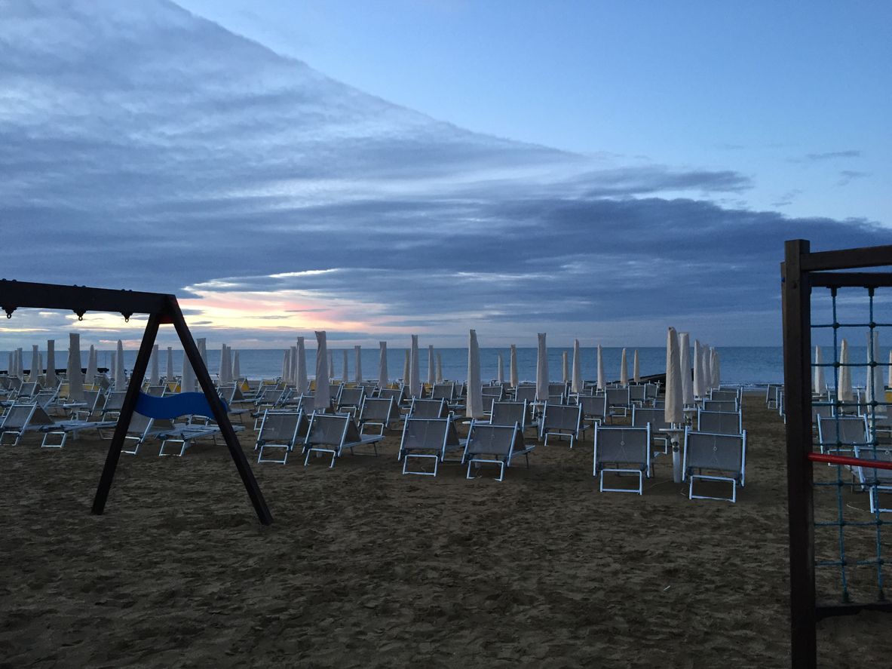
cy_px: 334
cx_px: 446
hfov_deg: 61.7
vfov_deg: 48.2
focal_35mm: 29
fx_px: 747
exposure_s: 1/30
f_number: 2.2
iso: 100
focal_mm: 4.15
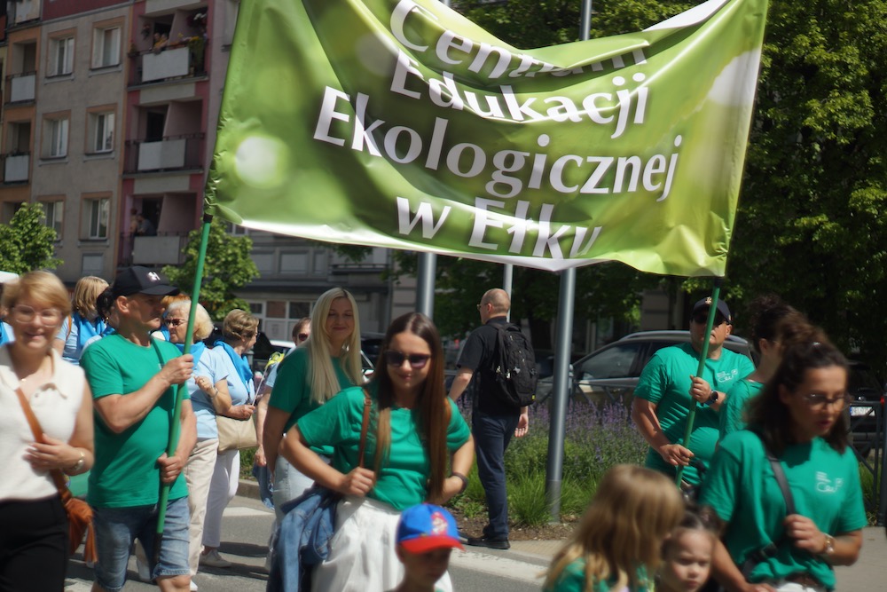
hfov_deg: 27.0
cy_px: 296
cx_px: 444
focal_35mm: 75
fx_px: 1848
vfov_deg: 18.2
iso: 100
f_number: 1.7
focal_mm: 50
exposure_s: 1/6400
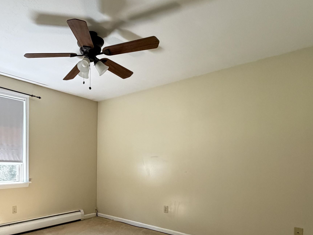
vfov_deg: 53.1
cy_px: 167
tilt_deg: -1.4
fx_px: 226
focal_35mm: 25
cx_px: 75
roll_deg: -0.4
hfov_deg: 64.9
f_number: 2.2
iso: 500
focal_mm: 2.22
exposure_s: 1/60
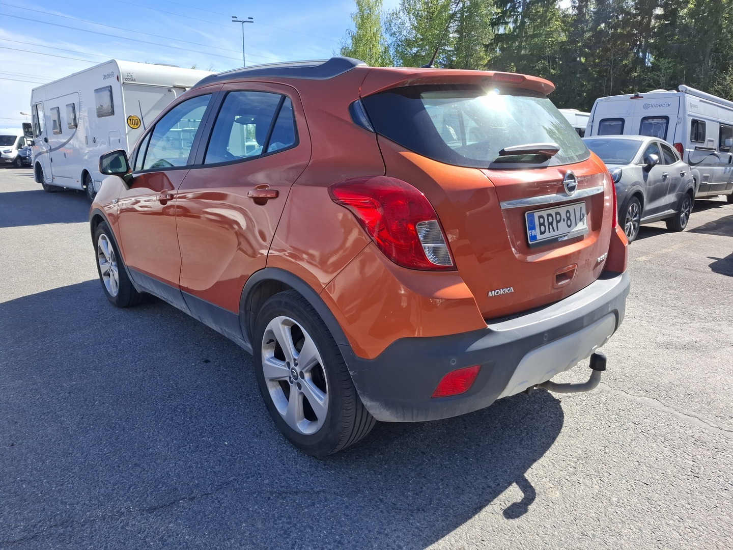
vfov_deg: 58.9
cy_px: 275
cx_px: 366
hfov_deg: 73.9
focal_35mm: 23
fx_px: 487
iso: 50
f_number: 1.8
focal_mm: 5.54
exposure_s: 1/1335
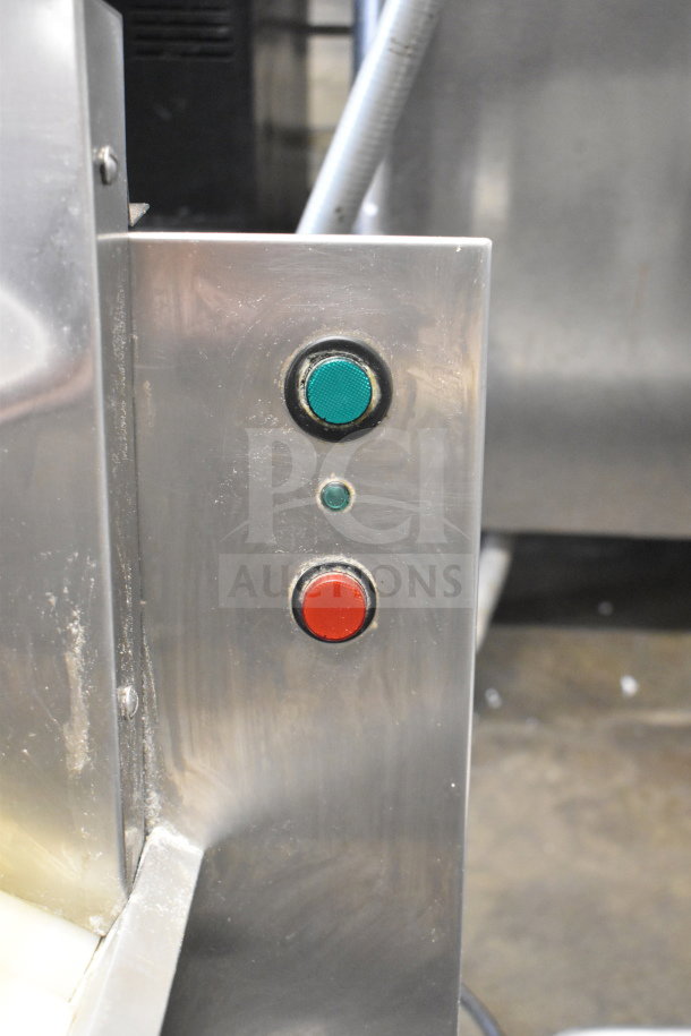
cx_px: 346
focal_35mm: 42
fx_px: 1209
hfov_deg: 31.9
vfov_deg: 46.4
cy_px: 518
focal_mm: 28
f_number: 4.2
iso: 6400
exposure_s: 1/60
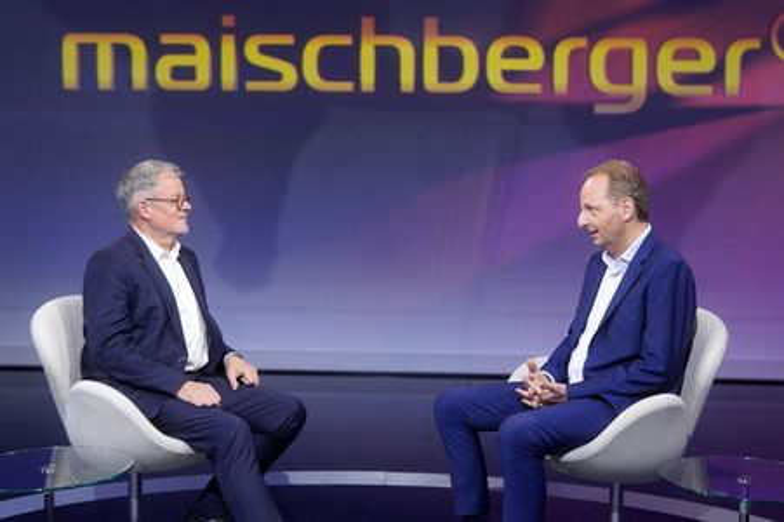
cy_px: 261
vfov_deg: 29.8
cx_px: 392
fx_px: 979
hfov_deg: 43.6
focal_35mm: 45
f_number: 1.8
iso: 640
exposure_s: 1/320
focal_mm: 30
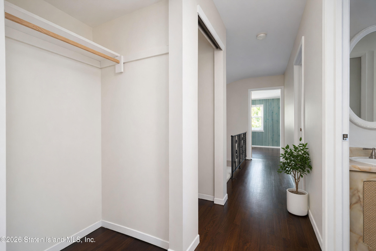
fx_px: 167
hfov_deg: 96.7
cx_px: 188
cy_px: 126
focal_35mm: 16
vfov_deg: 73.8
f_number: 4
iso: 64
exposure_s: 1/20
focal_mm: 16
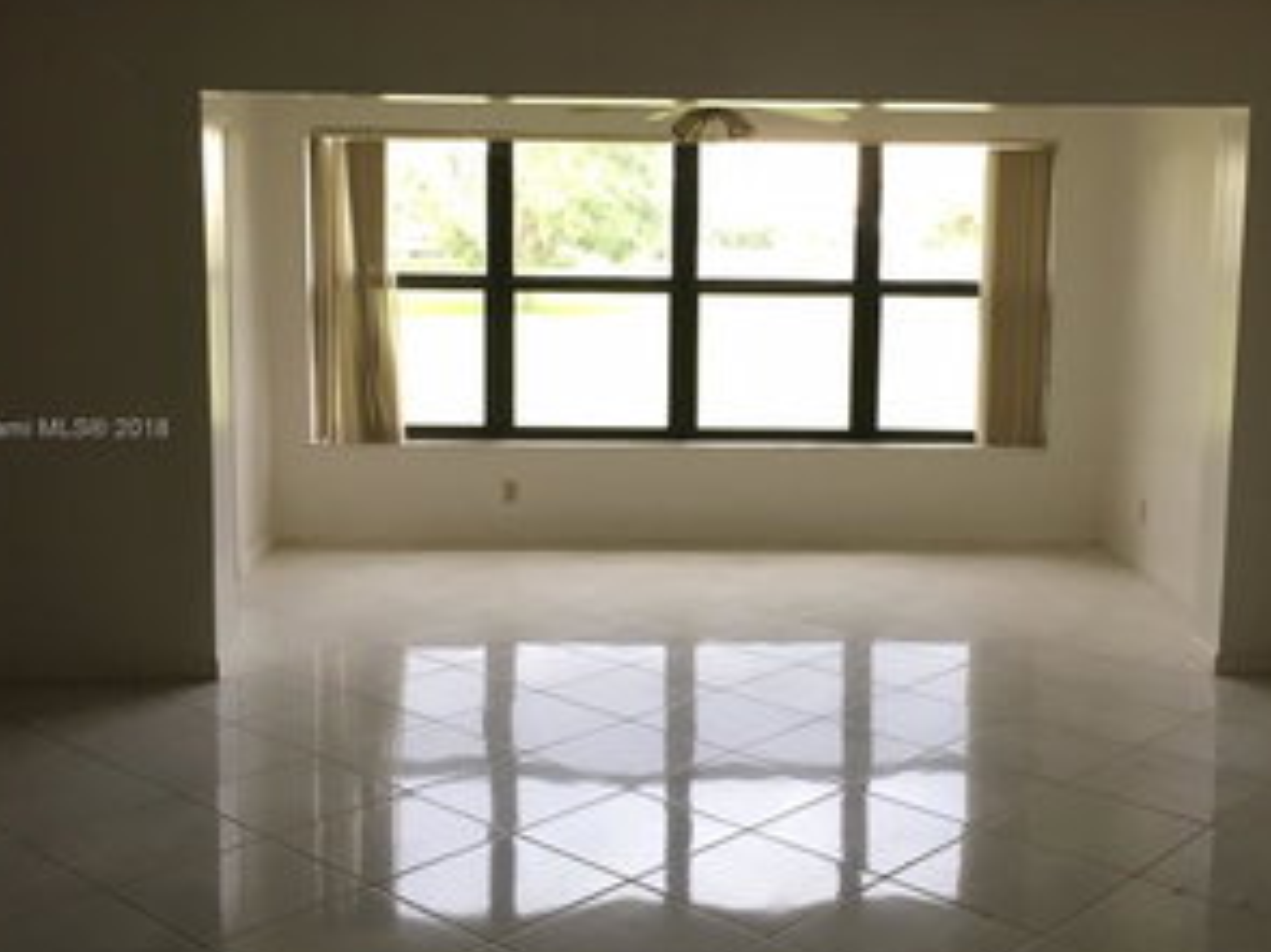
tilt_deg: -5.0
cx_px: 722
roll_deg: +0.3
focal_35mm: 42
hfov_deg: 44.7
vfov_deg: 34.3
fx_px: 1541
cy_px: 431
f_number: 2.2
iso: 50
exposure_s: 1/30
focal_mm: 4.15
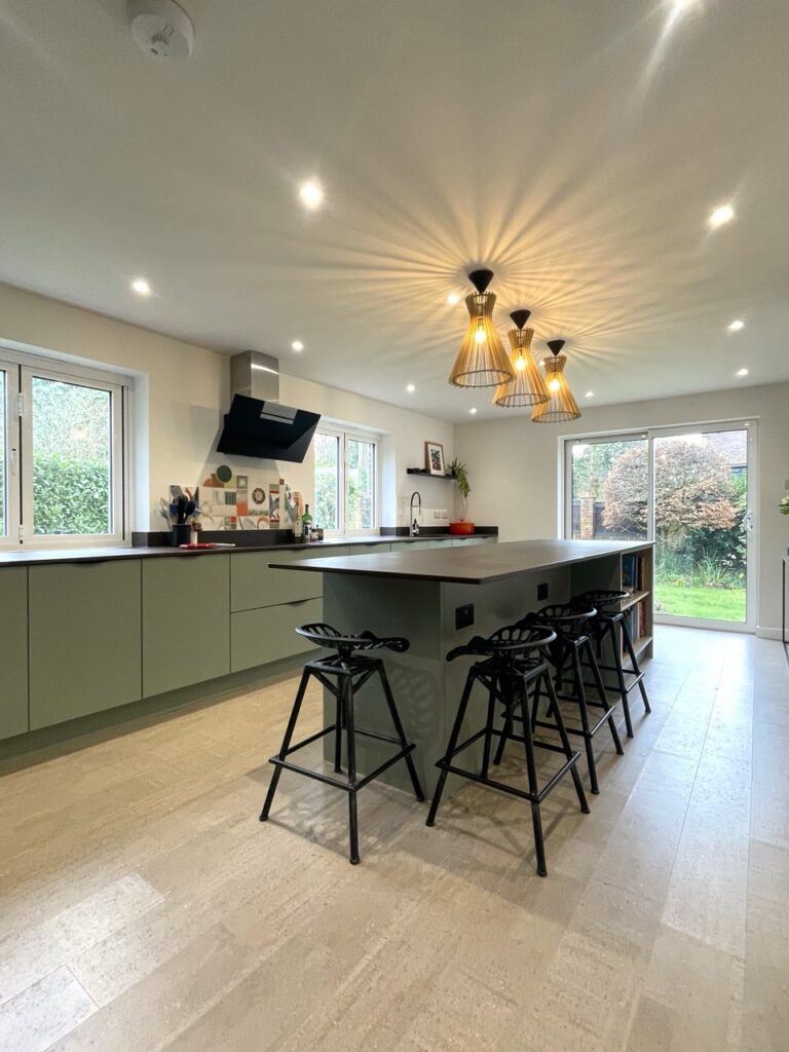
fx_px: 486
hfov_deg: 78.1
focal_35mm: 16
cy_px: 526
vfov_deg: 94.5
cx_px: 394
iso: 160
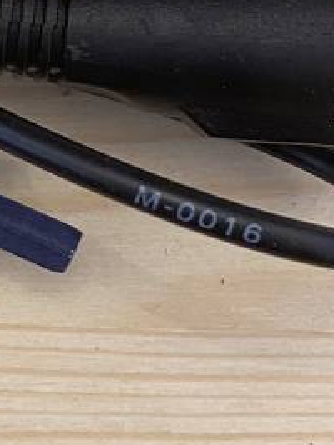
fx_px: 1506
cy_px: -5
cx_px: -230
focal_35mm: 117
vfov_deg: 16.5
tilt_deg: -85.4
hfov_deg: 11.8
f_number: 1.8
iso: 160
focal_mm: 4.25
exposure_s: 1/50
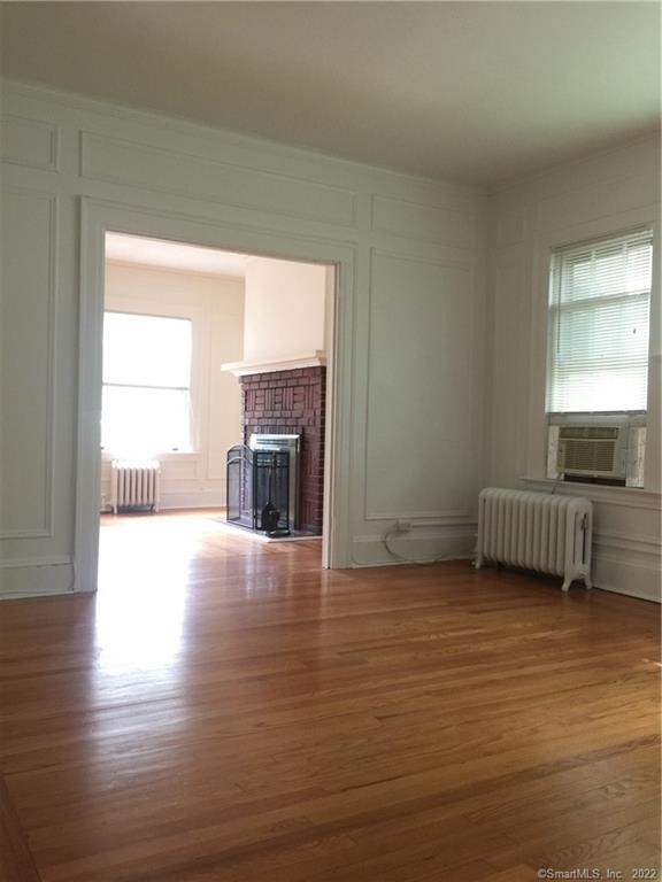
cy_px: 441
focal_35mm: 29
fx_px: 739
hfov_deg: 48.2
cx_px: 331
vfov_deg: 61.7
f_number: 2.2
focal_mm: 4.15
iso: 80
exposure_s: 1/15
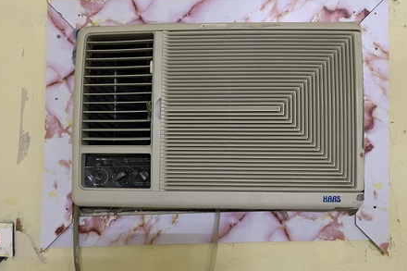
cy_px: 134
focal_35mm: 27
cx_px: 206
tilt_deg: -0.9
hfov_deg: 67.4
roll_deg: -0.9
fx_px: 305
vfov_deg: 47.9
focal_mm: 5.1
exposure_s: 1/30
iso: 640
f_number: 1.6
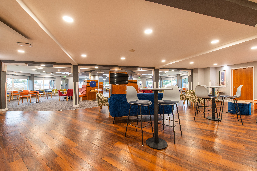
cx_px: 128
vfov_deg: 77.2
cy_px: 86
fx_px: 107
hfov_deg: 100.4
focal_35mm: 15
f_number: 7.1
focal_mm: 15
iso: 200
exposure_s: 1/6
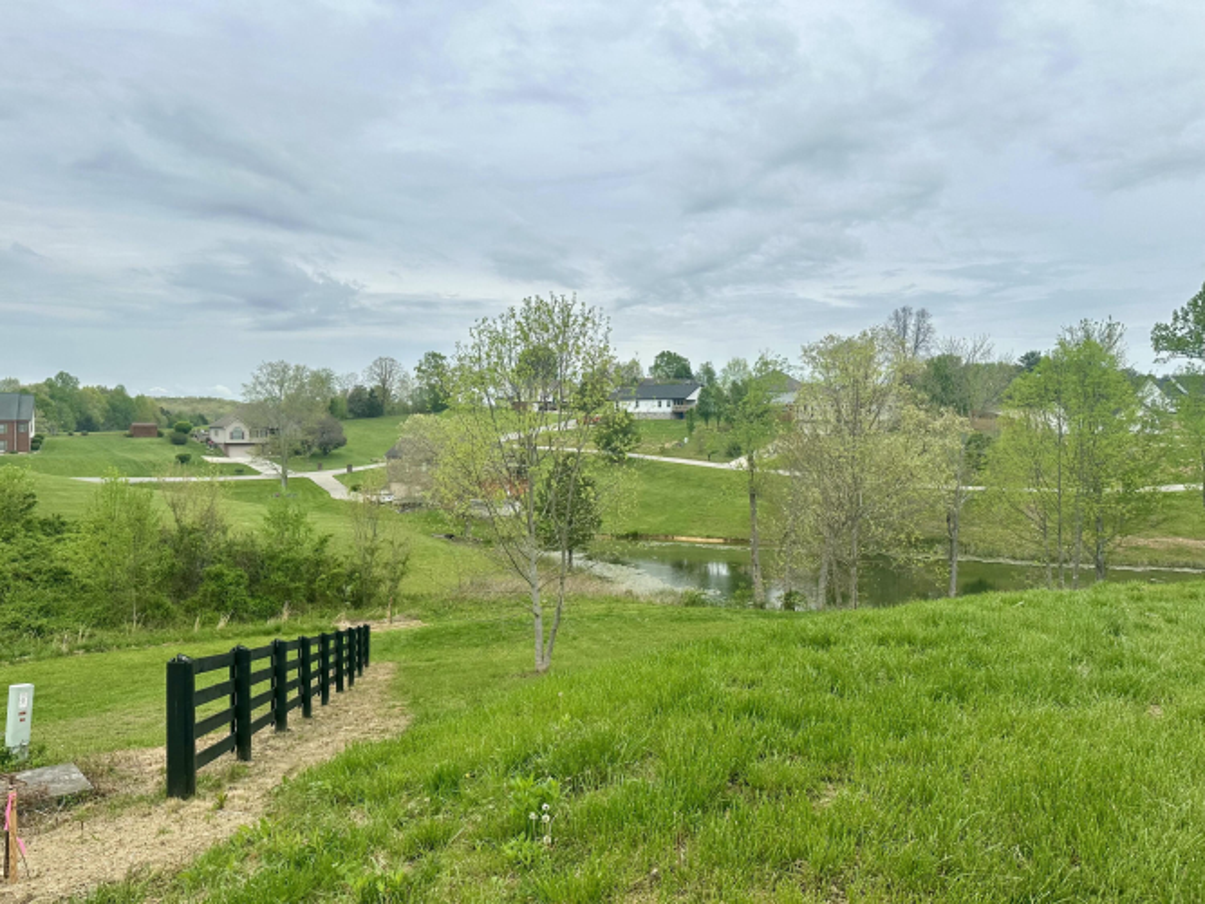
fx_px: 835
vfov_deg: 56.8
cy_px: 452
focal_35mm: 24
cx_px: 602
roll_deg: +0.3
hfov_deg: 71.6
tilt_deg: -1.8
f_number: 1.78
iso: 80
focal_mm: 6.86
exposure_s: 1/5000
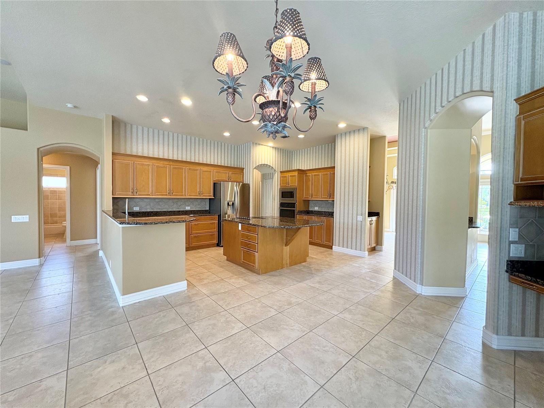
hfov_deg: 102.1
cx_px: 272
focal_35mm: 14
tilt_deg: -1.5
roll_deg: +0.0
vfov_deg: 85.7
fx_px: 220
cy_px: 204
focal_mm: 2.22
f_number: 2.2
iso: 160
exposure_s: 1/60
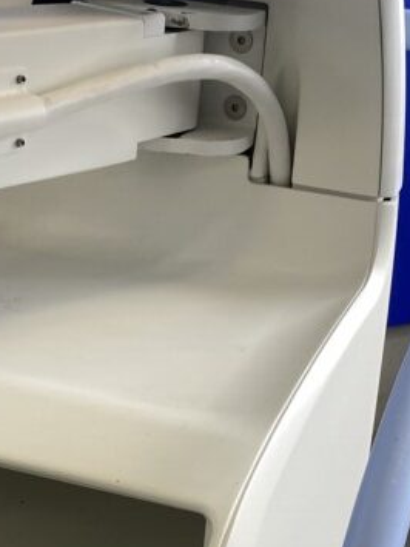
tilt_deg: -31.1
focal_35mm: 88
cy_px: 606
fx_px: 1391
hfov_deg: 16.8
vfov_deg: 21.1
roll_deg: -4.8
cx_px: 157
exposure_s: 1/102
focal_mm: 4.25
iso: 32
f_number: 1.8
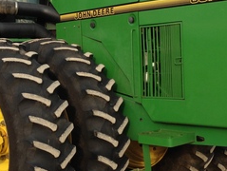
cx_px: 73
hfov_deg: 25.8
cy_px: 59
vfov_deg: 19.6
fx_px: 493
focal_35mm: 75
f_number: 2.4
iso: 50
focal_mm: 4.13
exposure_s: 1/480
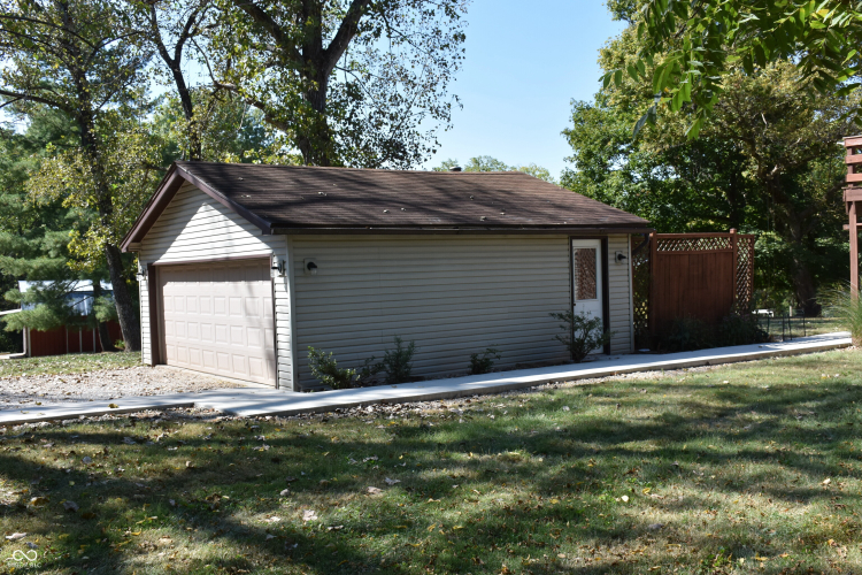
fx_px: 862
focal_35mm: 36
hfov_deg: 53.1
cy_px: 288
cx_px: 431
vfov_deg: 36.9
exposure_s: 1/500
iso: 360
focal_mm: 24
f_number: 8
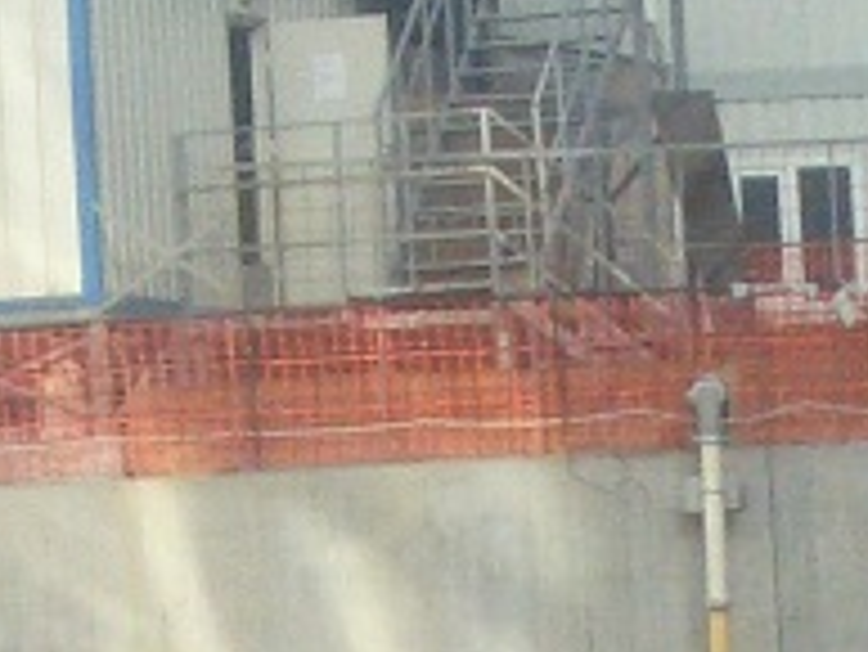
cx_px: 585
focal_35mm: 441
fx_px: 11065
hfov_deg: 4.5
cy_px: 1497
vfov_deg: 3.3
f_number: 3.9
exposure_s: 1/640
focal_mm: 12.2
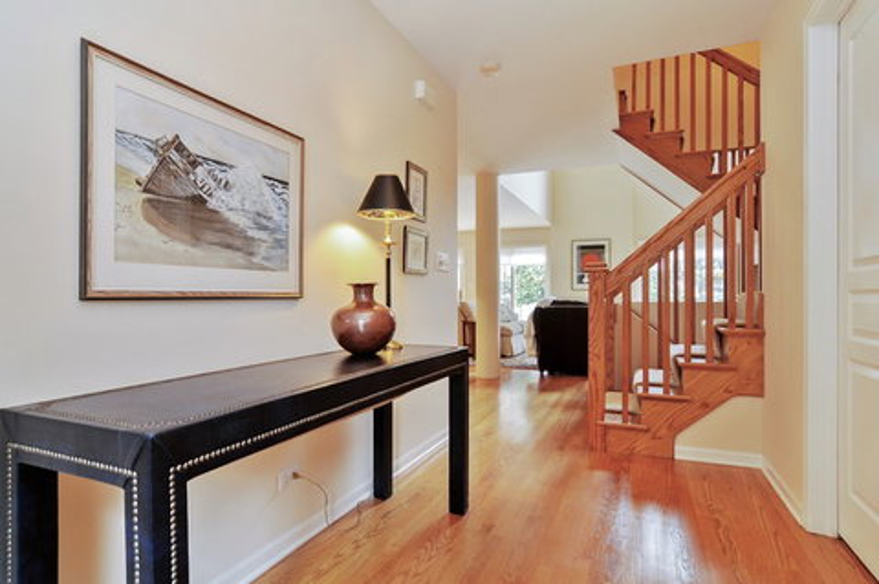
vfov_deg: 67.3
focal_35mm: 18
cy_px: 292
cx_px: 440
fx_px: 439
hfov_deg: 90.1
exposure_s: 1/2.5
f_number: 8
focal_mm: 12
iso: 200
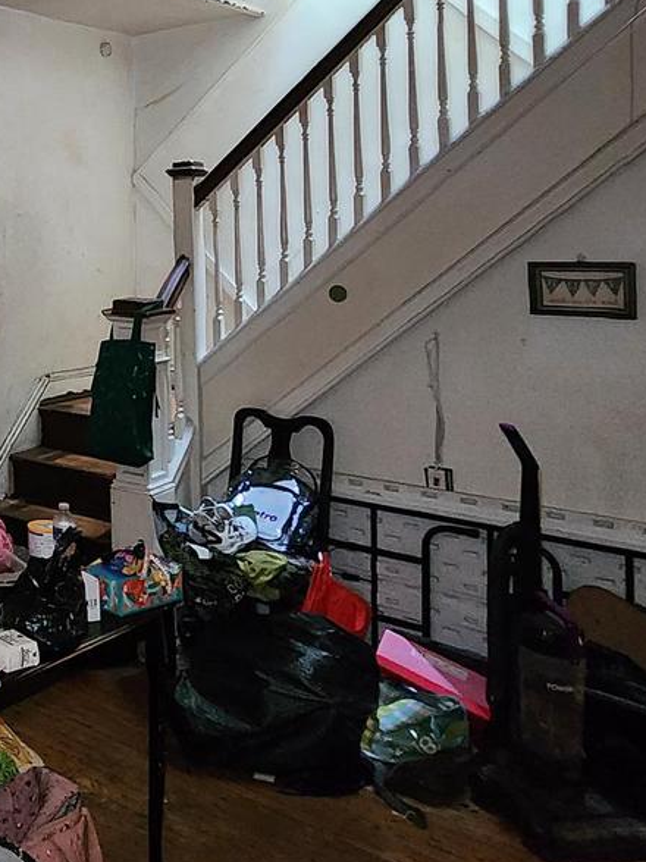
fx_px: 846
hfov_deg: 32.9
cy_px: 235
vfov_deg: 52.0
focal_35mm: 34
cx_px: -159
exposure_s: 1/24
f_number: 2.2
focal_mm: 2.2
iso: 1000
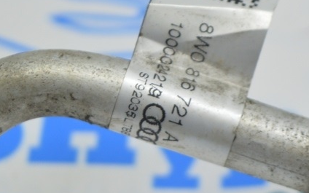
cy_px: 76
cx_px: 197
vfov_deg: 6.8
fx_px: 1617
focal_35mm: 192
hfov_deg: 10.9
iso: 400
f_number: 5.6
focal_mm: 52
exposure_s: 1/25
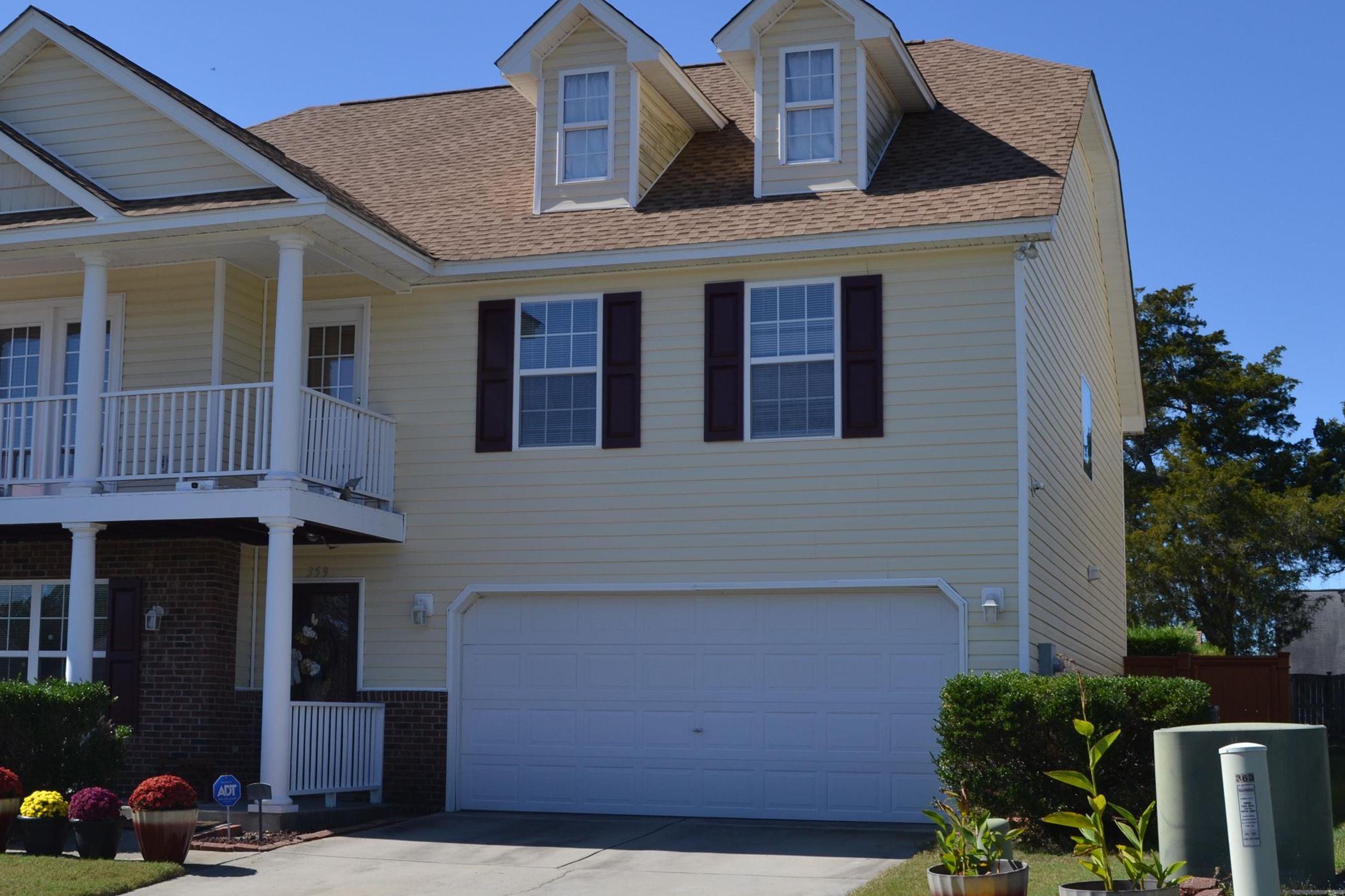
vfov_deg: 27.0
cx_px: 534
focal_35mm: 50
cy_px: 484
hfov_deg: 39.4
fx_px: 1868
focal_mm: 22
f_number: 8
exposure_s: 1/250
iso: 100
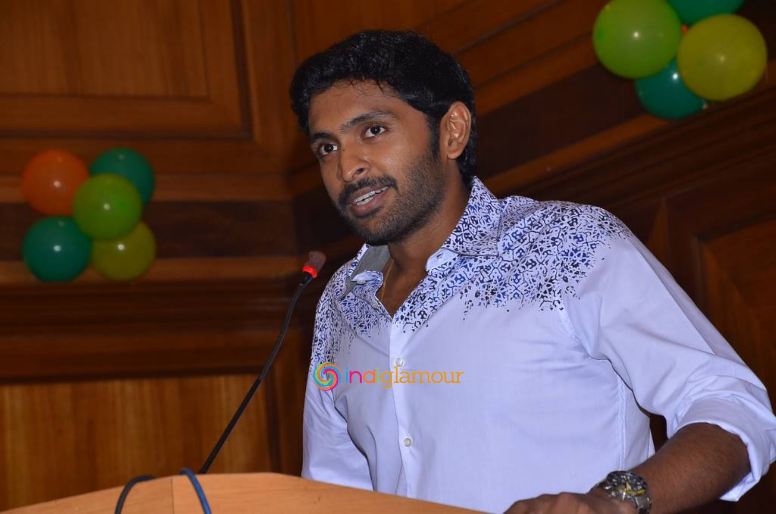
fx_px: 3388
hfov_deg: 13.1
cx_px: 388
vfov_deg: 8.7
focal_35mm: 158
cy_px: 257
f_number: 10
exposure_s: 1/125
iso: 800
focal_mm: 105
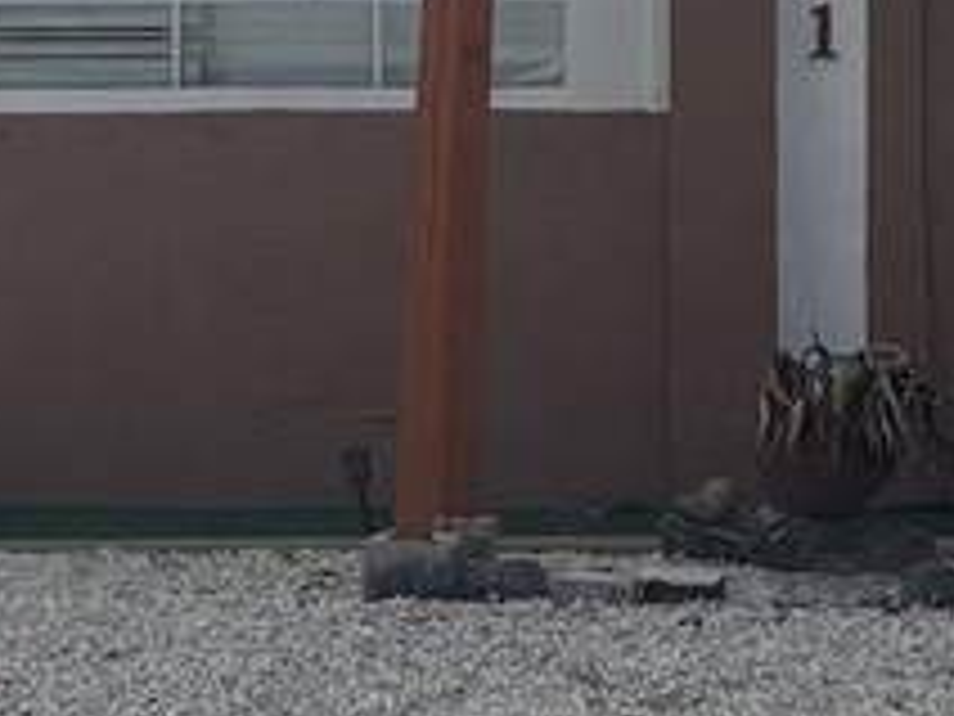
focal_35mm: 157
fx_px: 4327
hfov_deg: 12.6
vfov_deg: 9.4
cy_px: -27
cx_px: 684
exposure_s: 1/5618
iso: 50
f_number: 1.6
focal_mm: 5.96
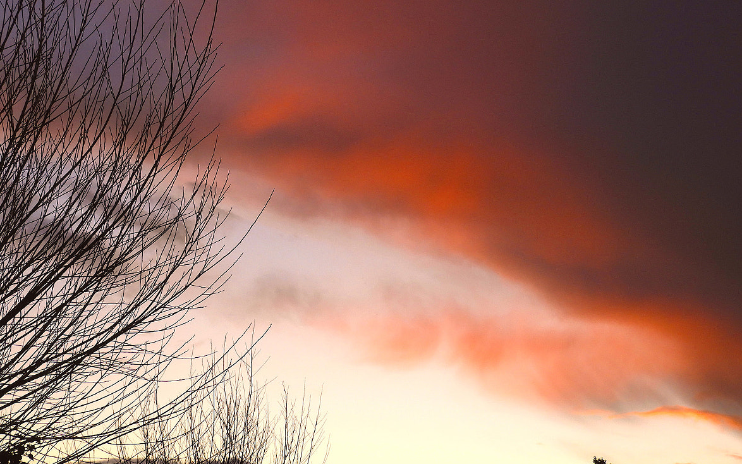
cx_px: 283
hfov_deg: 31.4
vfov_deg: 20.0
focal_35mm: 65
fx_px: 1315
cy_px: 168
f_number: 4
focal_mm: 8.1
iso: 100
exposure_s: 1/125
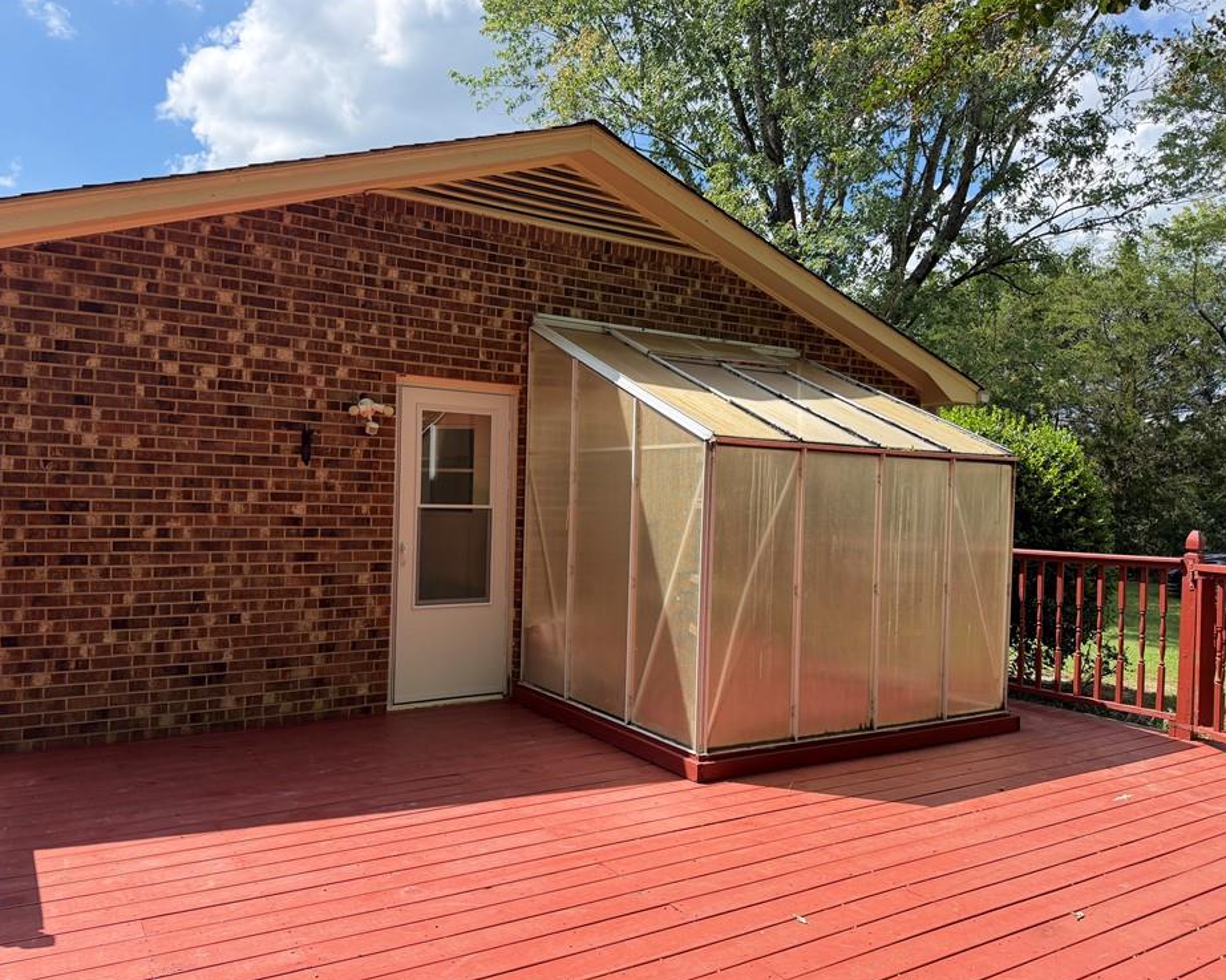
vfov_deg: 54.9
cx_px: 563
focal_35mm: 26
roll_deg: -1.4
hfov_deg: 65.9
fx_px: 943
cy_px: 498
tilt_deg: -0.9
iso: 100
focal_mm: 6.76
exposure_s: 1/2110
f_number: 1.78
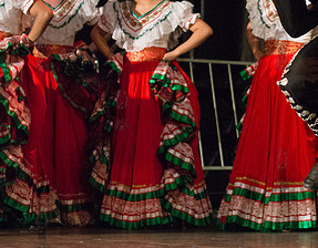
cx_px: 335
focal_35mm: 147
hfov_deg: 13.0
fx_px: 1370
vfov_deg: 10.3
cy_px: 49
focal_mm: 66
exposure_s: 1/500
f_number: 2.8
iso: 4000
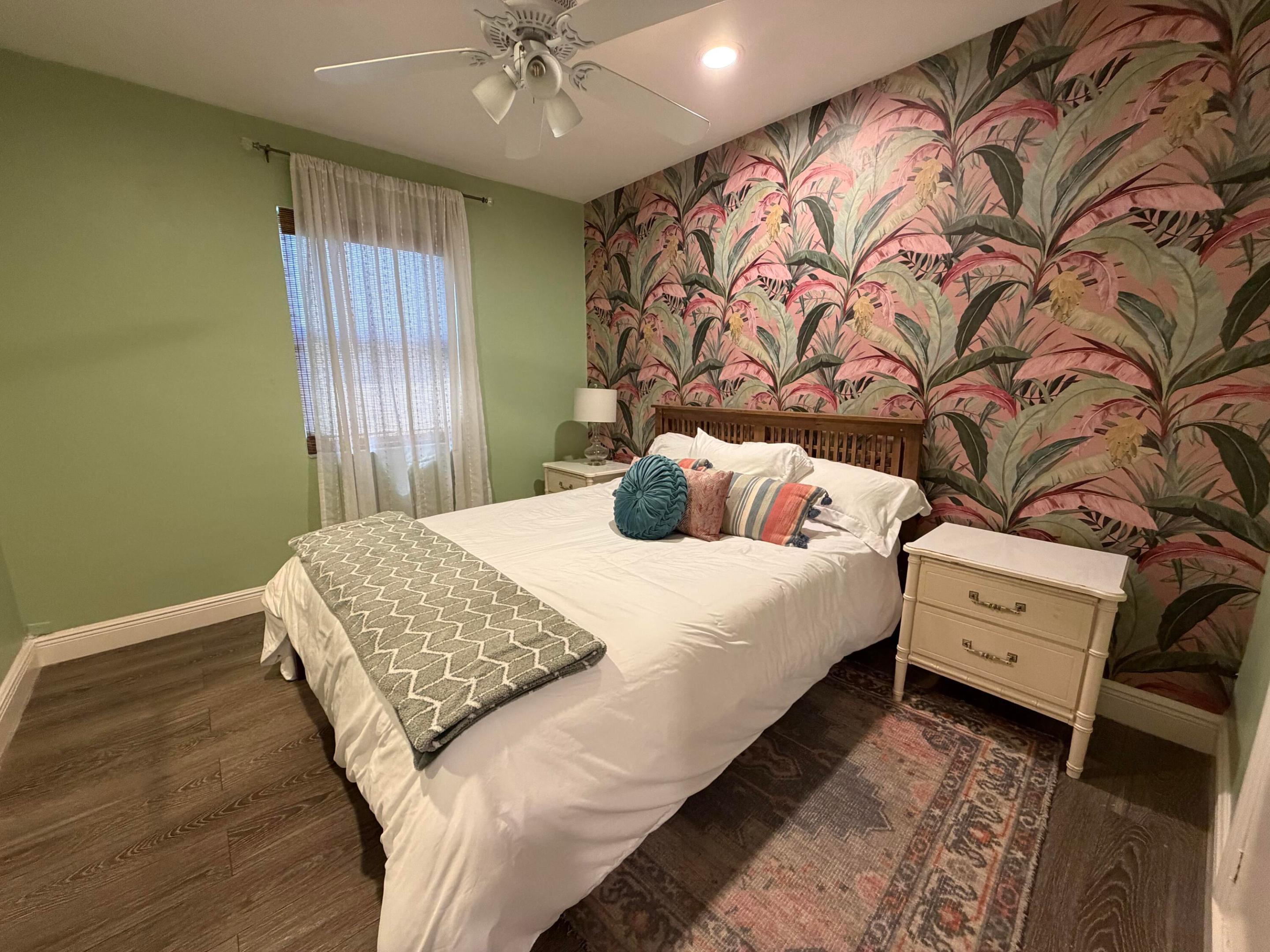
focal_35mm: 14
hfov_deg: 102.1
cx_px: 635
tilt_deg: -11.0
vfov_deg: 85.7
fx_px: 514
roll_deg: +0.0
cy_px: 476
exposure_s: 1/60
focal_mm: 2.22
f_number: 2.2
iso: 400
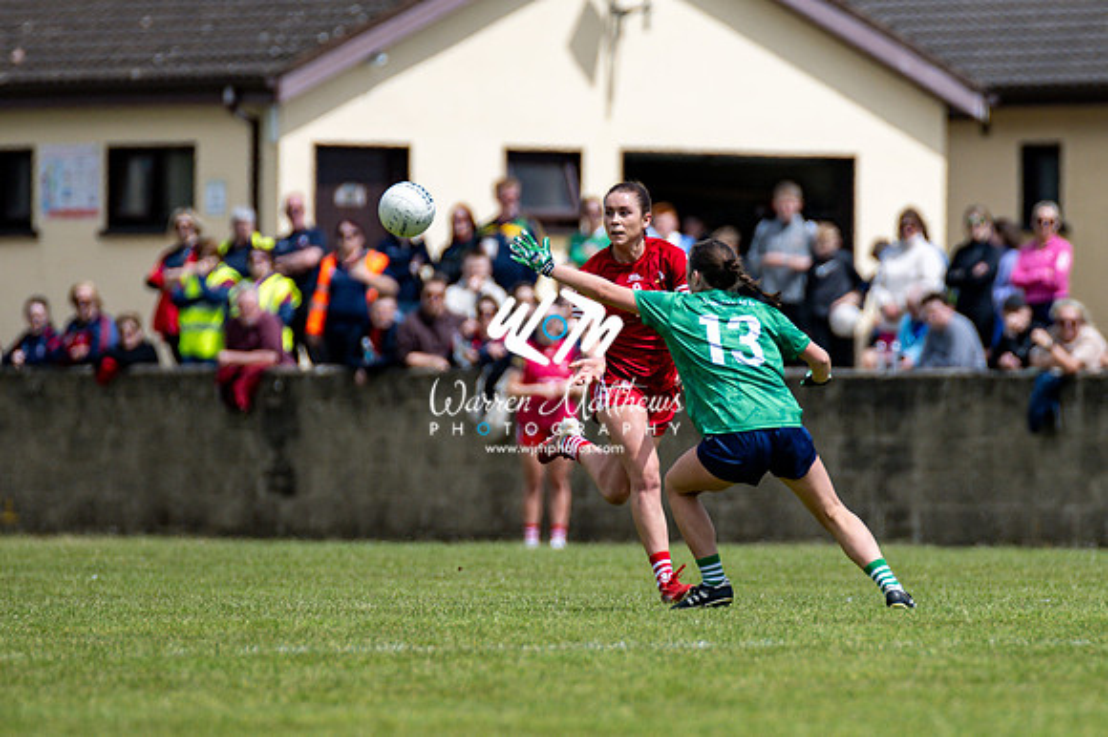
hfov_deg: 3.3
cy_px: 382
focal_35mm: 623
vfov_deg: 2.2
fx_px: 19169
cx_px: 690
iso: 100
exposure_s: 1/6400
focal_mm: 300
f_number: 2.8
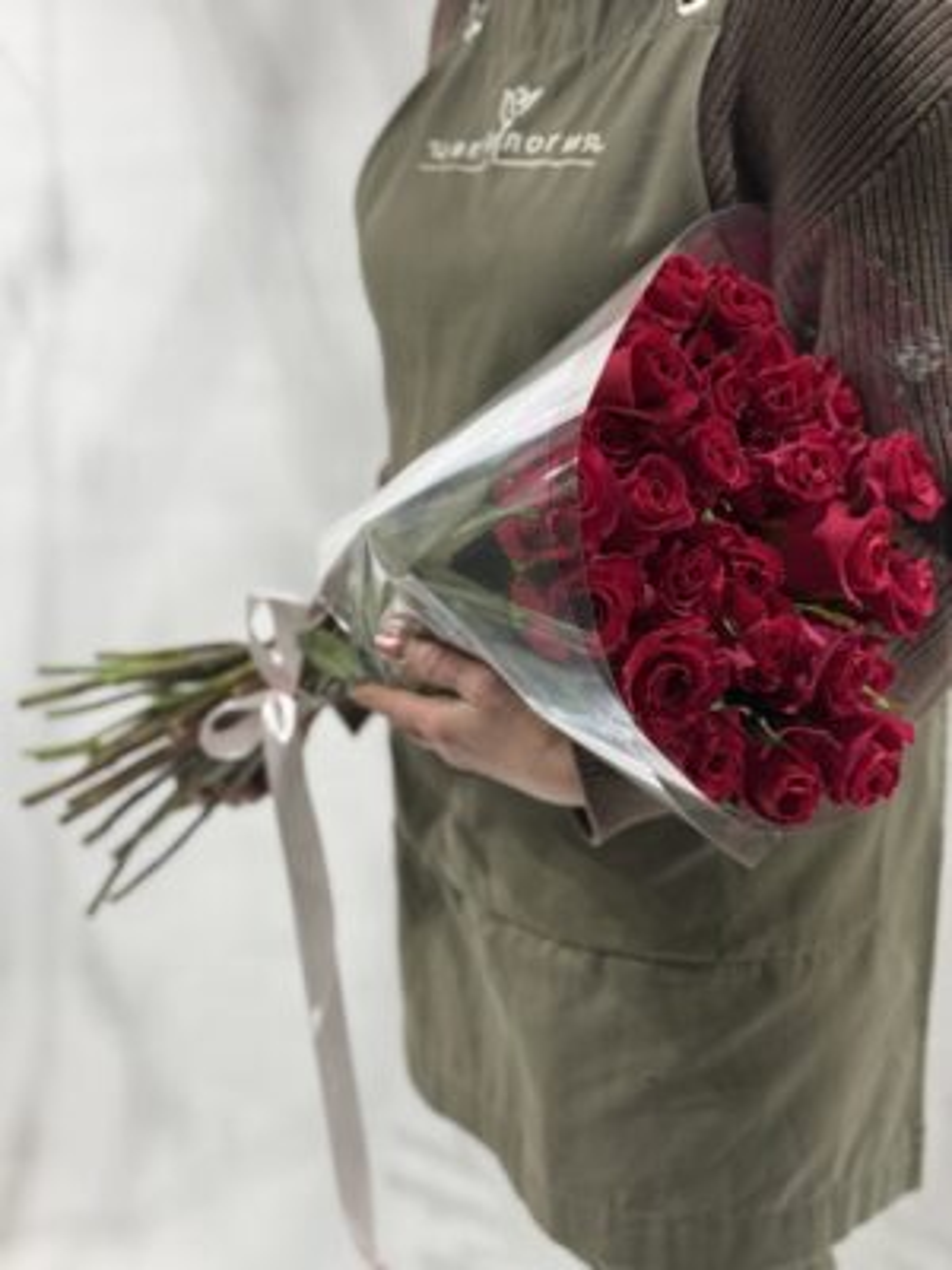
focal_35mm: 48
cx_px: 476
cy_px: 635
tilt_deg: -19.3
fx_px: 1760
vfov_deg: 39.7
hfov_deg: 30.3
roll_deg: +4.7
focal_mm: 6.76
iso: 50
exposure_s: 1/50
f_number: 1.78
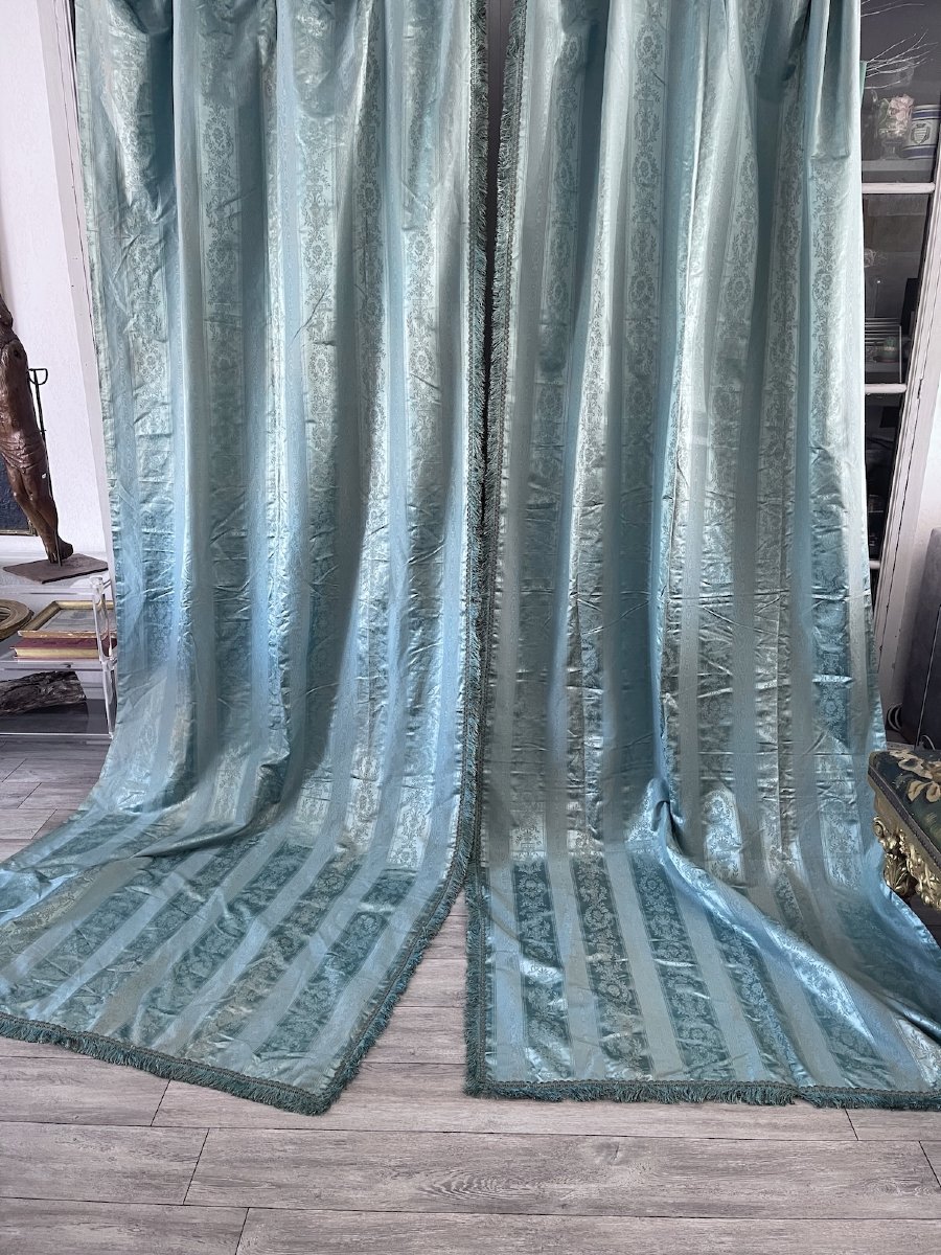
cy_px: 628
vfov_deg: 69.4
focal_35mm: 25
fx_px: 906
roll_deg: +0.3
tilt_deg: -18.5
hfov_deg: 54.9
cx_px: 470
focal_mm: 5.1
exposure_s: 1/60
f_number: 1.6
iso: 125
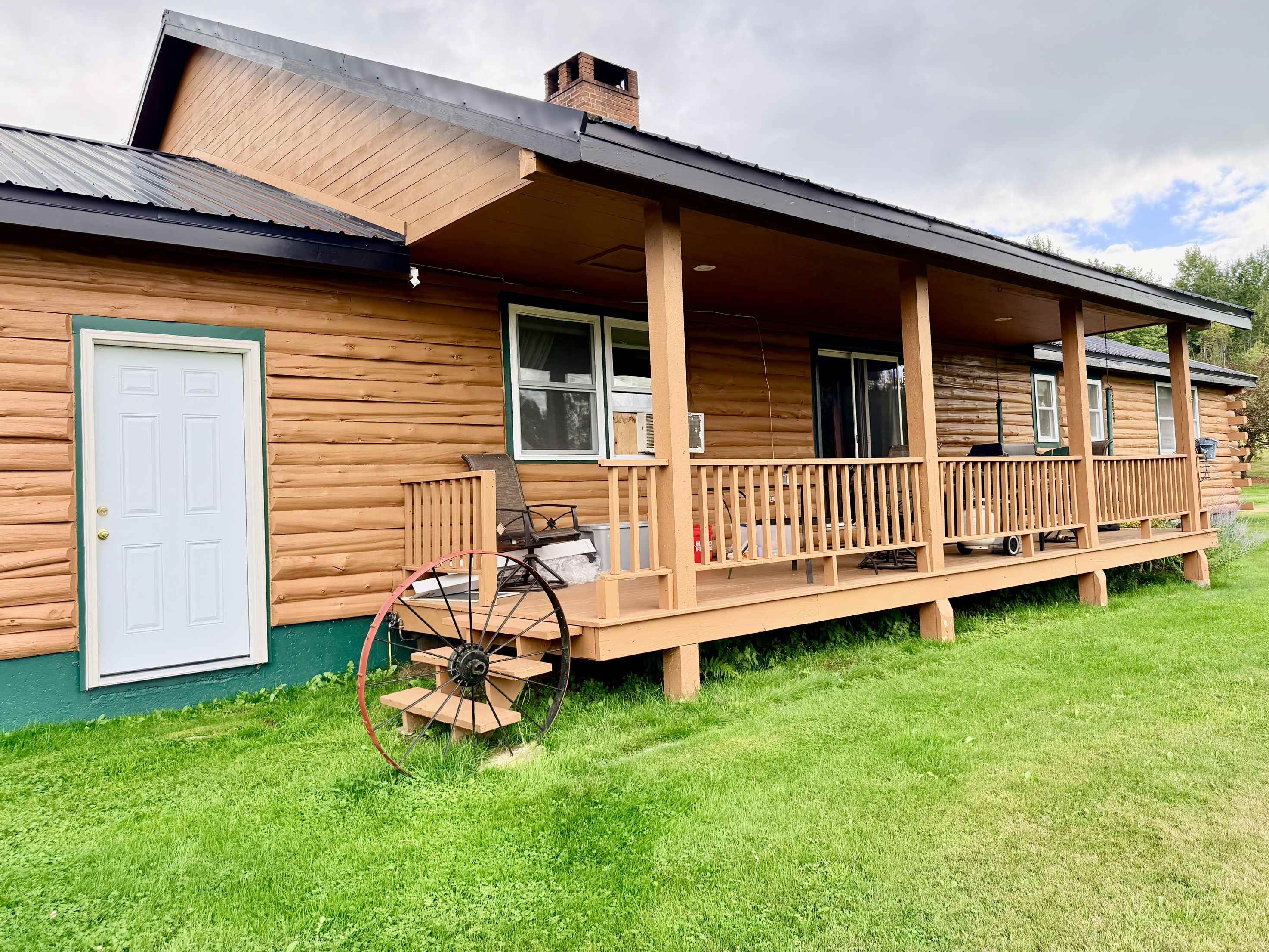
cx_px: 655
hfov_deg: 69.4
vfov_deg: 54.9
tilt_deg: +1.3
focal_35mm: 25
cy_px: 457
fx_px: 917
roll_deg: +3.0
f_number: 1.78
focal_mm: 6.76
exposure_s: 1/1005
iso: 100
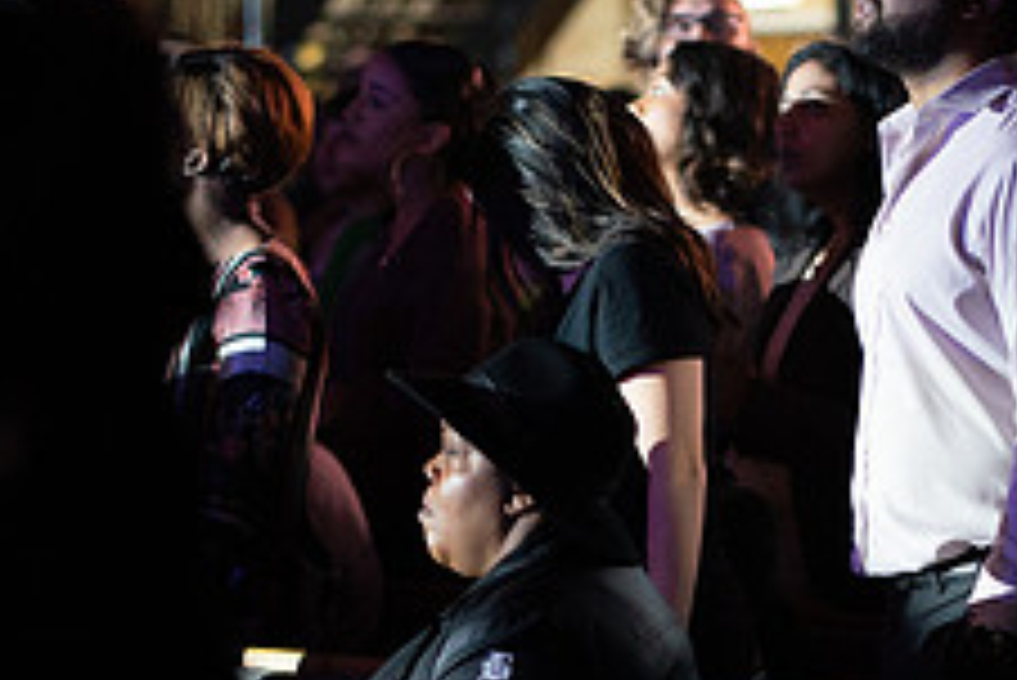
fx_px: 6162
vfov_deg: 6.3
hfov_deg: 9.4
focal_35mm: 218
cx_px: 855
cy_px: 421
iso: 5000
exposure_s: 1/200
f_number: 1.8
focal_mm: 85
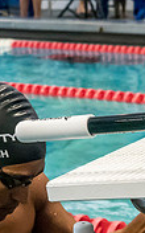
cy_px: 205
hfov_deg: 10.4
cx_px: 18
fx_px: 797
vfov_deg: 16.4
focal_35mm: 126
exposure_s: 1/1000
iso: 3200
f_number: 2.8
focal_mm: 18
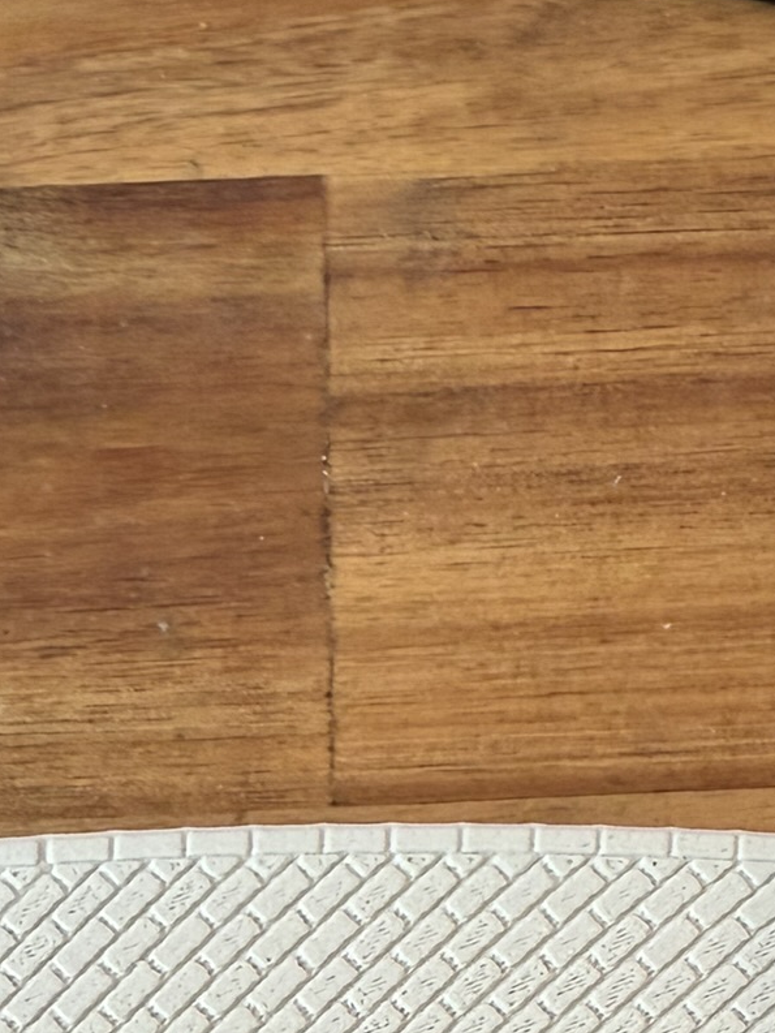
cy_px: 1317
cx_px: 680
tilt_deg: -76.0
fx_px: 1850
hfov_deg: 23.1
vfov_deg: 26.7
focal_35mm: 62
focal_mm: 2.22
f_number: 2.2
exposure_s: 1/98
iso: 320
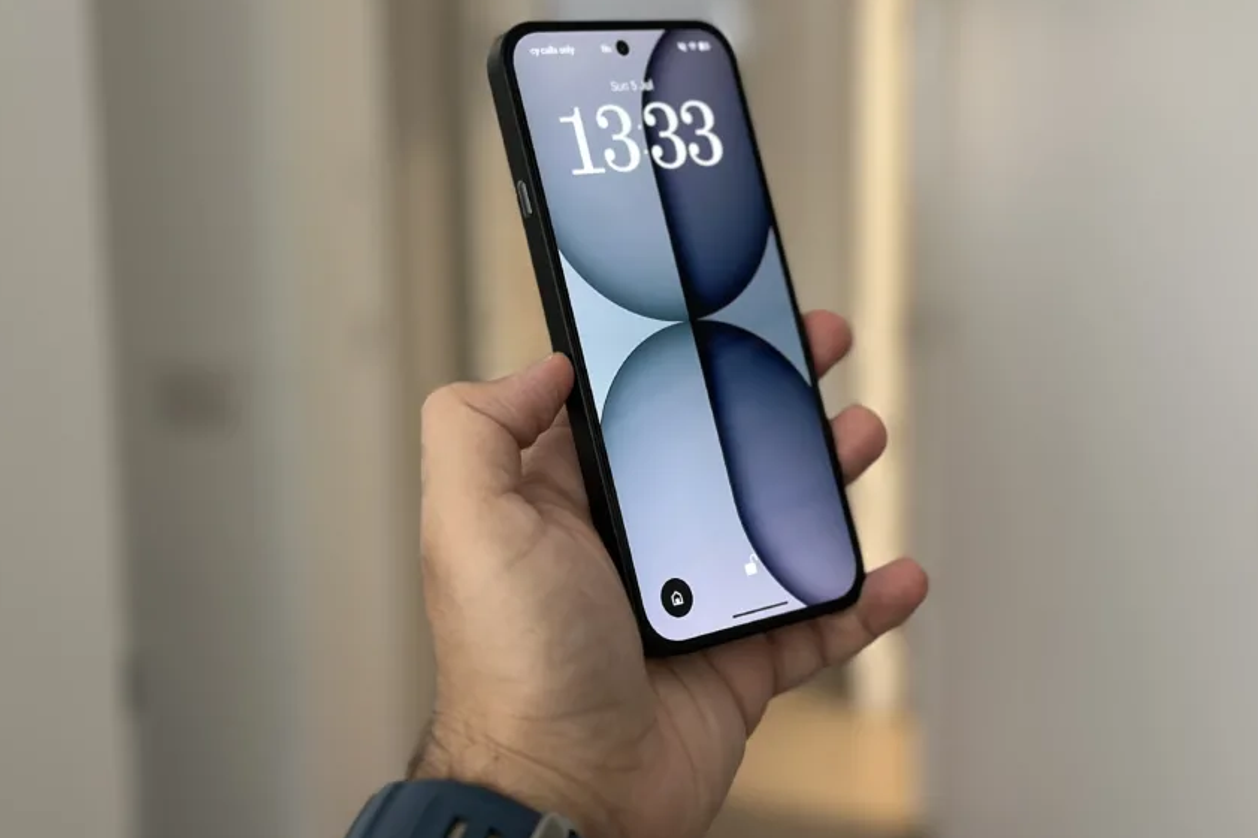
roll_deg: +0.6
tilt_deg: -7.4
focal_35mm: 51
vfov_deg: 26.5
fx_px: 1782
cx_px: 632
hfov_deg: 38.9
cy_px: 373
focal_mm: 6.86
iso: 320
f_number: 1.78
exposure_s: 1/50
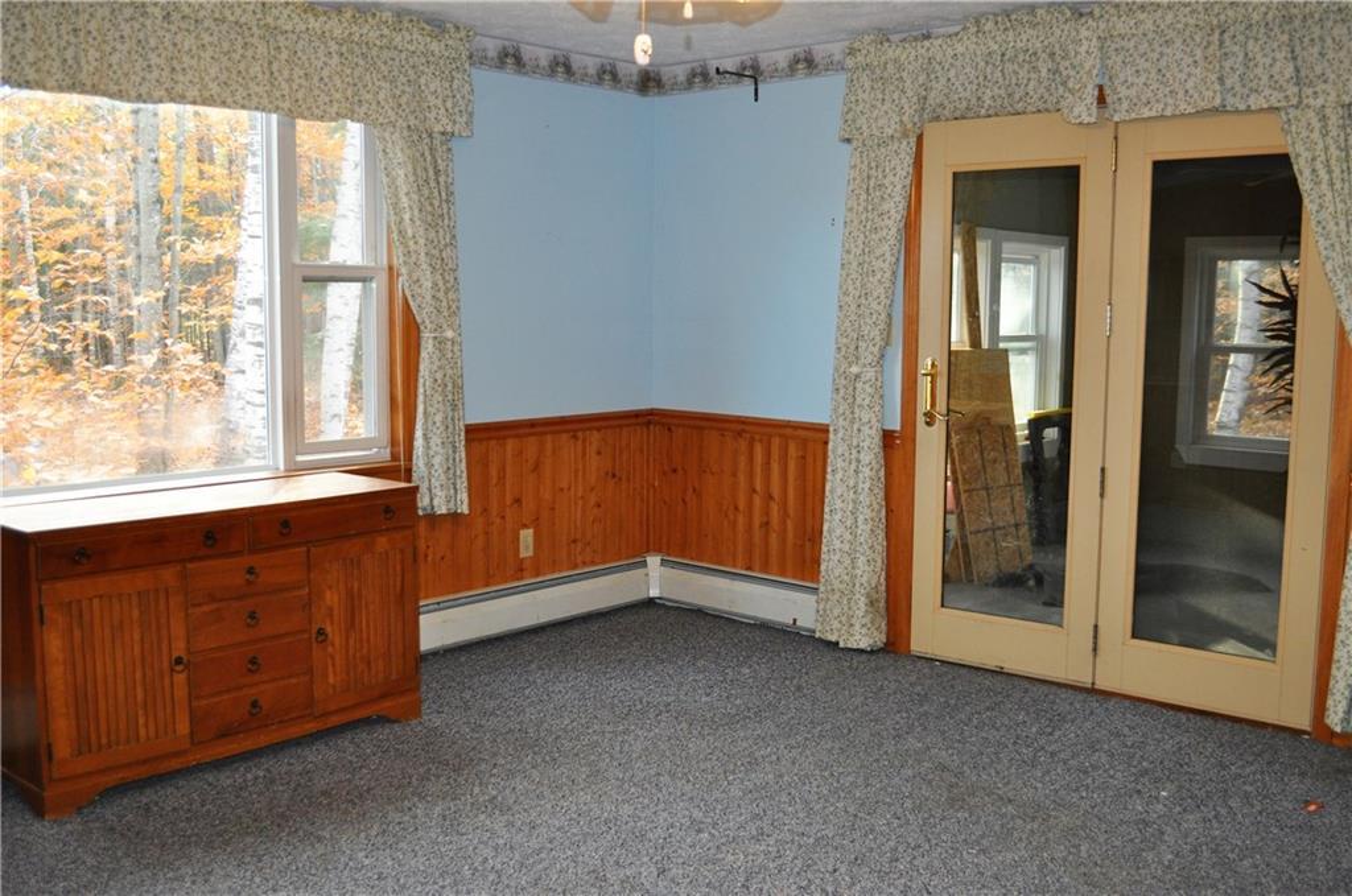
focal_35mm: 36
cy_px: 448
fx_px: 1350
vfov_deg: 36.7
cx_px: 676
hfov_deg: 53.2
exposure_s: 1/80
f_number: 4
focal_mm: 24
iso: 800
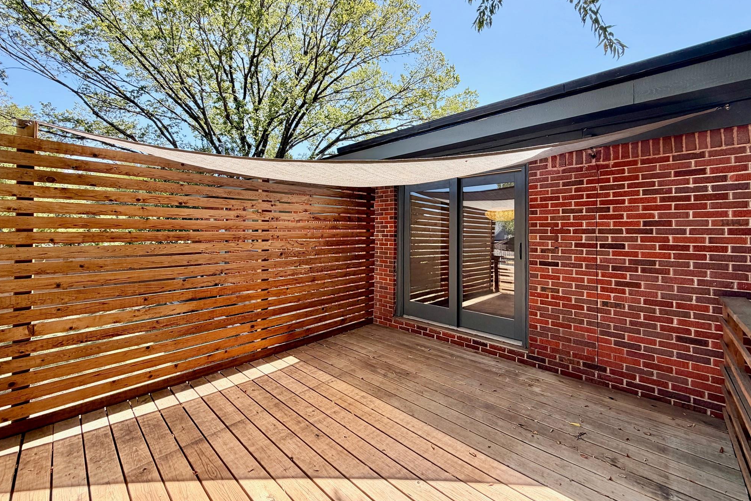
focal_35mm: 15
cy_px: 228
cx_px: 385
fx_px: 313
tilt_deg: +0.6
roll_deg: -0.1
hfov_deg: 100.4
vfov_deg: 77.1
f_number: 2.2
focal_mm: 2.22
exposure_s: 1/502
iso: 64
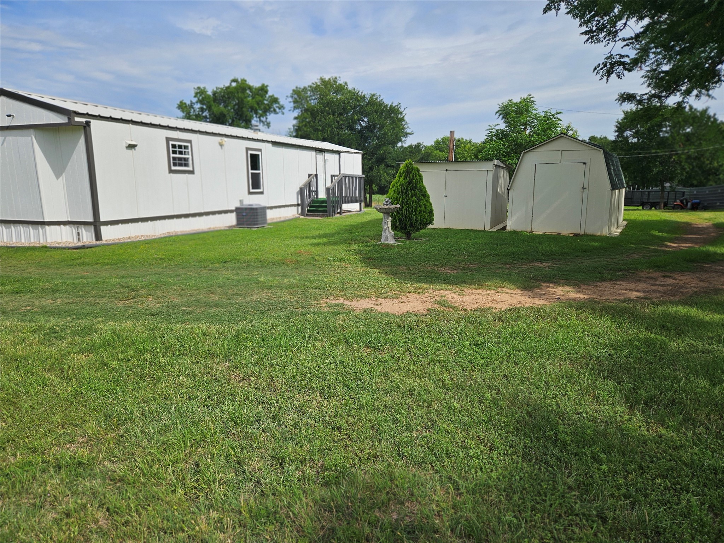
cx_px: 362
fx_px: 481
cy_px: 272
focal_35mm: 23
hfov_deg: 73.9
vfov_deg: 58.9
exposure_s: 1/2913
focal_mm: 5.4
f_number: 1.8
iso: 25
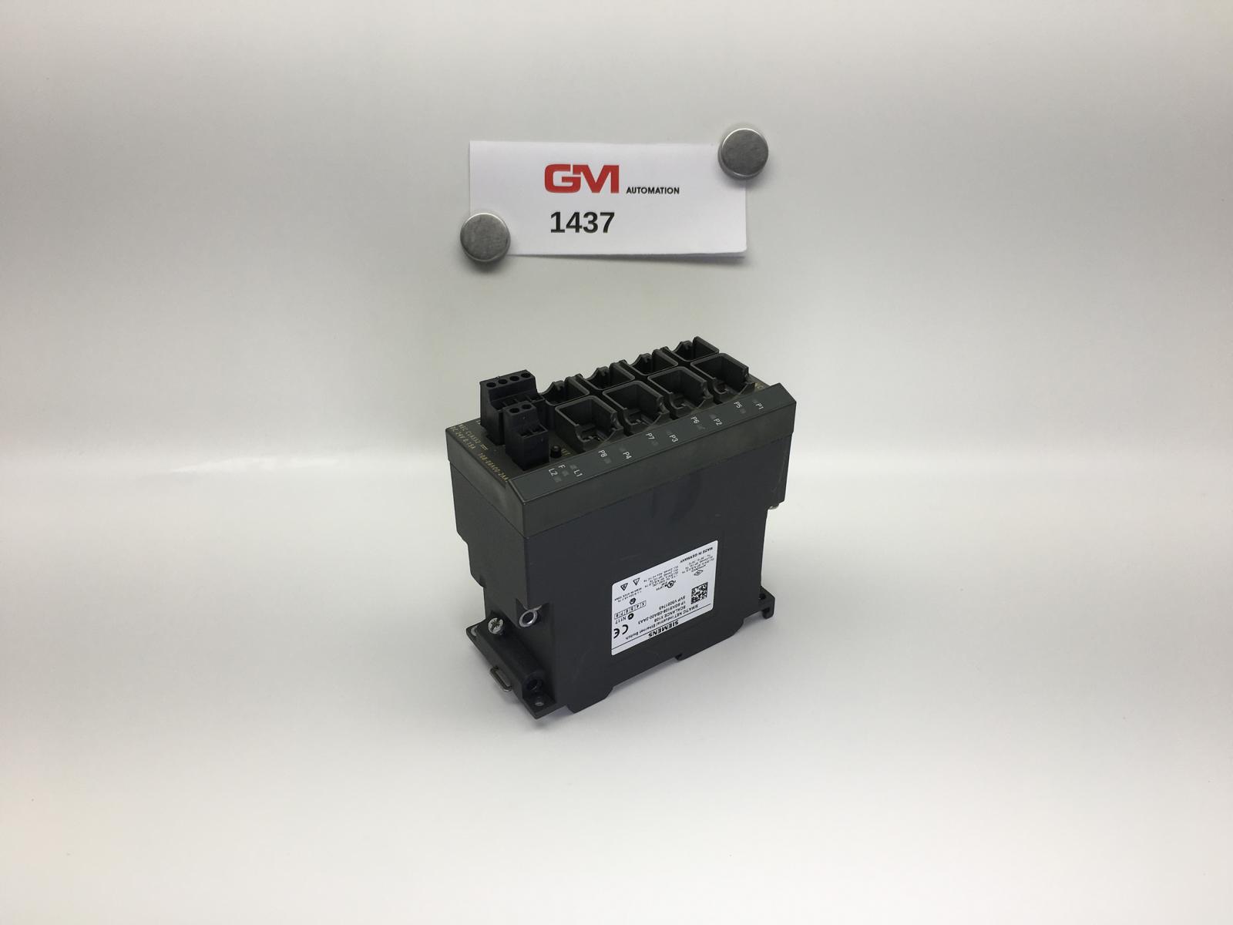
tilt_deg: -31.8
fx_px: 1033
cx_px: 616
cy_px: 462
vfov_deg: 48.2
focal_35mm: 29
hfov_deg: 61.7
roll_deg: -0.7
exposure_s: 1/273
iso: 25
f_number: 2.2
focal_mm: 4.15
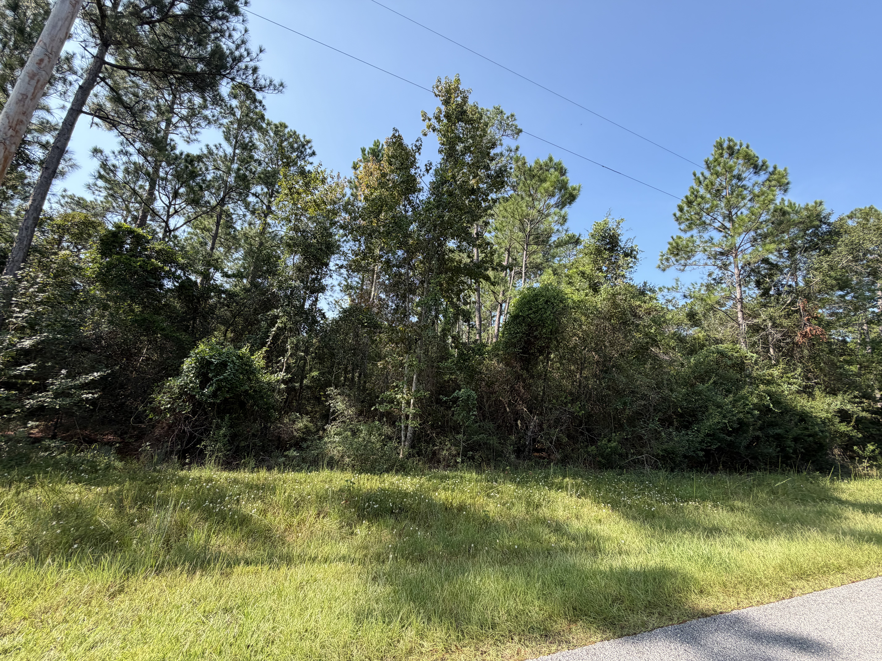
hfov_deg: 102.1
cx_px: 441
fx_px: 357
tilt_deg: +10.3
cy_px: 330
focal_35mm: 14
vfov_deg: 85.7
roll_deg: -1.9
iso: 40
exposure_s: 1/502
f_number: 2.2
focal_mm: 2.22
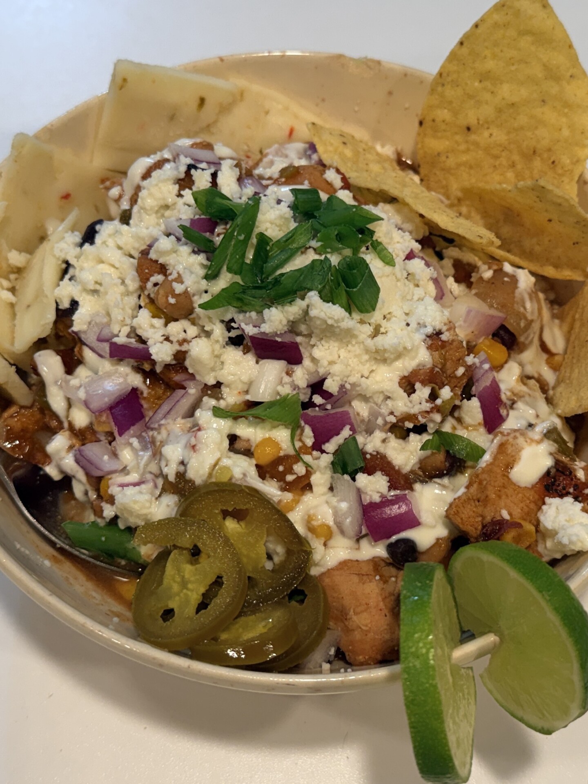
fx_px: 544
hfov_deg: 56.8
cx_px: 294
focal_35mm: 24
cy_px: 392
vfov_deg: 71.6
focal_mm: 6.76
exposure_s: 1/120
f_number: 1.78
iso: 100
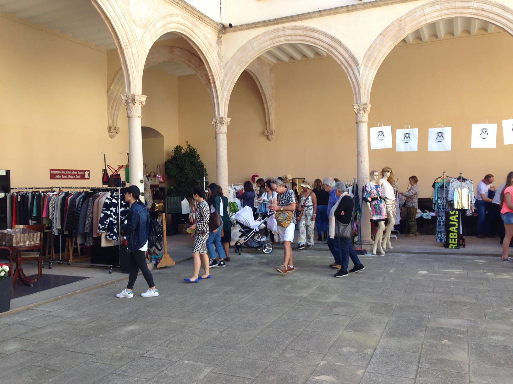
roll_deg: +1.2
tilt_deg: -0.8
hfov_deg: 55.4
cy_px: 192
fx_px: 489
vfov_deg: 42.9
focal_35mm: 33
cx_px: 256
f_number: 2.4
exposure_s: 1/141
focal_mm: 4.12
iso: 50
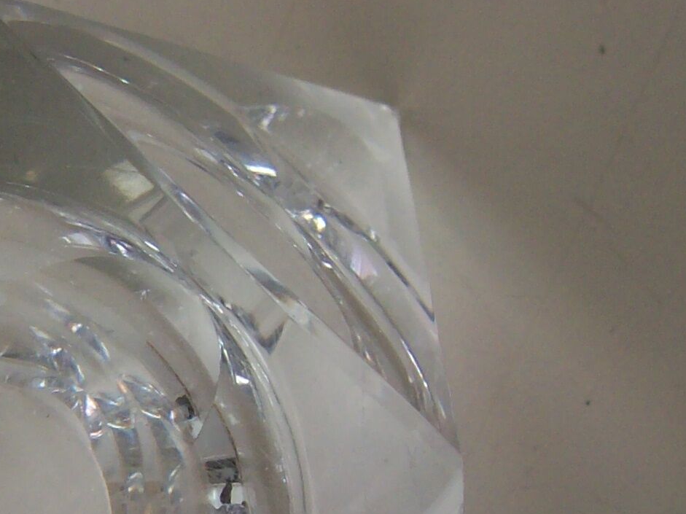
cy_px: 448
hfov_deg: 17.4
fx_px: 2159
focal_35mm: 109
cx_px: -93
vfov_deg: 13.5
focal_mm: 6
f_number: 2.7
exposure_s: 1/70.4
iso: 80
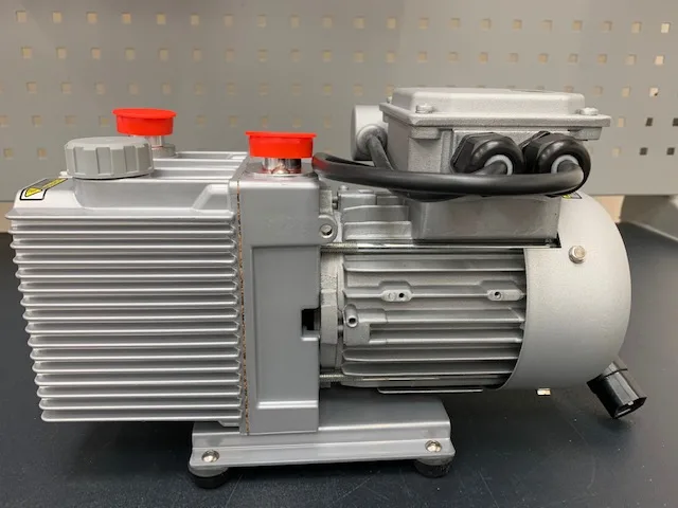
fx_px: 509
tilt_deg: -18.4
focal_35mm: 26
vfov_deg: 53.1
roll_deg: +0.3
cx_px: 339
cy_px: 254
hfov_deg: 67.3
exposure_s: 1/50
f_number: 1.8
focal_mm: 4.25
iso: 64
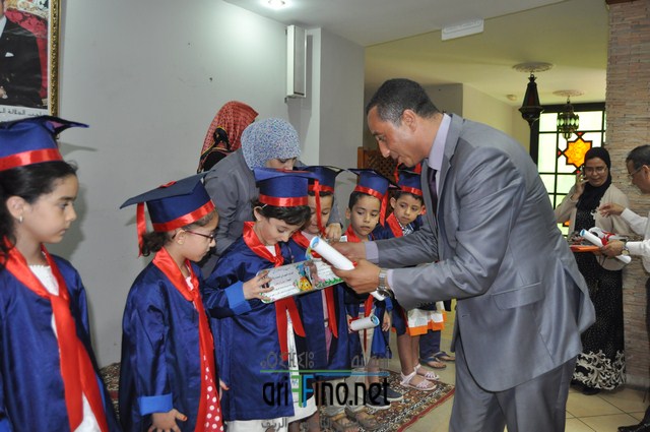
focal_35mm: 28
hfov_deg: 64.6
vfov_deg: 45.6
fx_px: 514
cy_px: 216
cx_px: 325
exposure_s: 1/60
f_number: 3.5
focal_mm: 19
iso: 800
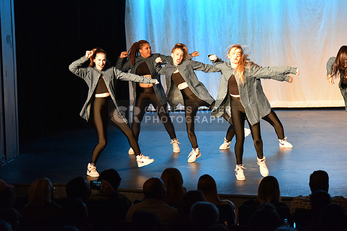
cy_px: 116
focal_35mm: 130
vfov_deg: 10.6
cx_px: 174
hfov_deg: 15.8
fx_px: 1253
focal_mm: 130
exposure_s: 1/100
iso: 2000
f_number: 4
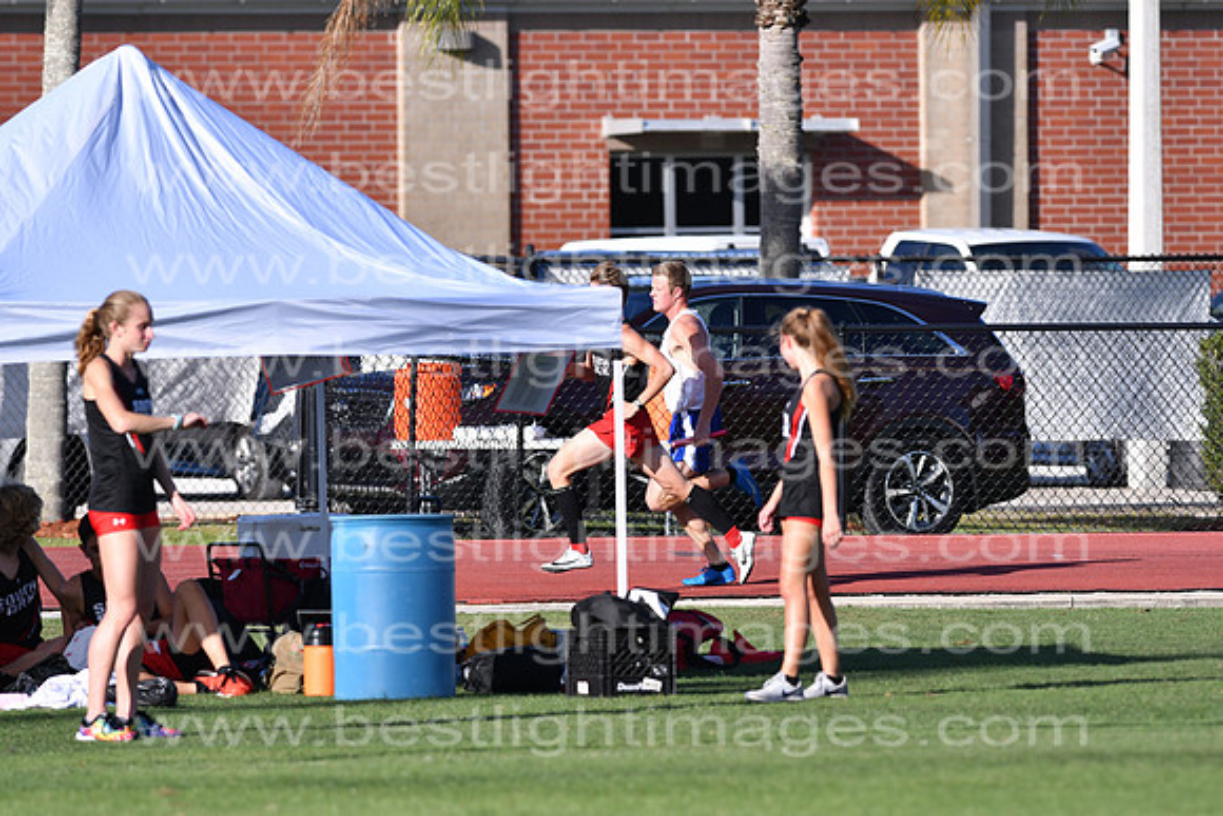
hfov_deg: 4.6
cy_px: 408
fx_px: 15290
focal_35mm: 450
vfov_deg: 3.1
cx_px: 612
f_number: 5.6
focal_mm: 300
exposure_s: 1/2000
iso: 320
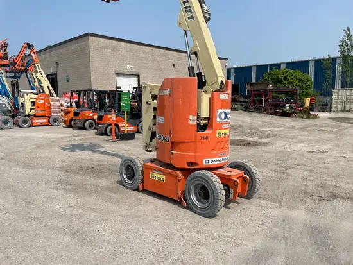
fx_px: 265
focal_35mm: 26
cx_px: 176
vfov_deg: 53.1
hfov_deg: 67.3
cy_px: 132
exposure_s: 1/5556
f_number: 1.6
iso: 32
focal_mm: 4.2
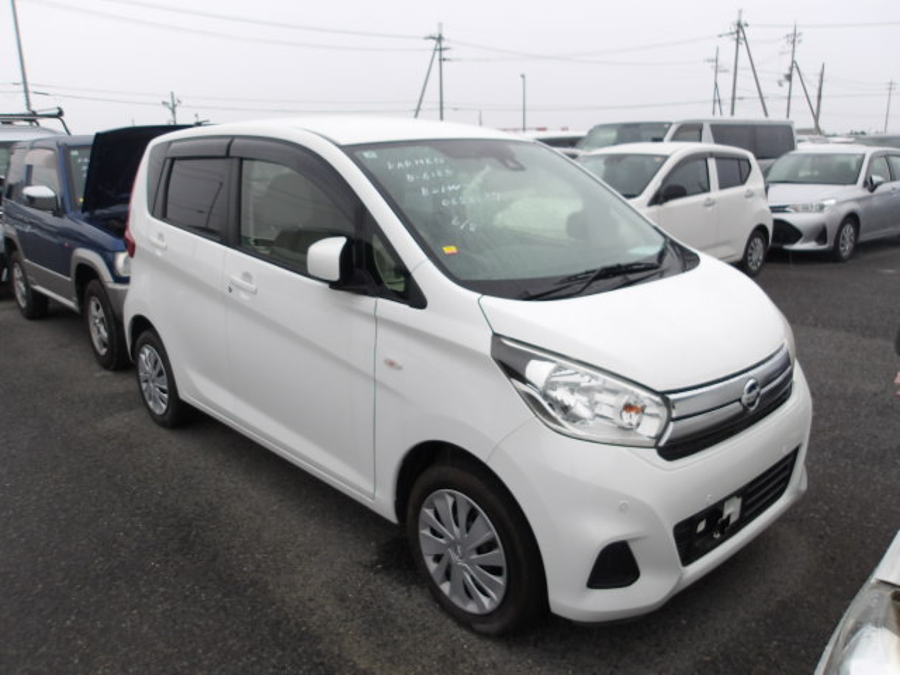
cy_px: 338
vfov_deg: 51.4
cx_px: 450
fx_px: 702
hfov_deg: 65.3
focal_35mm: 27
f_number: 3
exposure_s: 1/315
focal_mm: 4.9
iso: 100
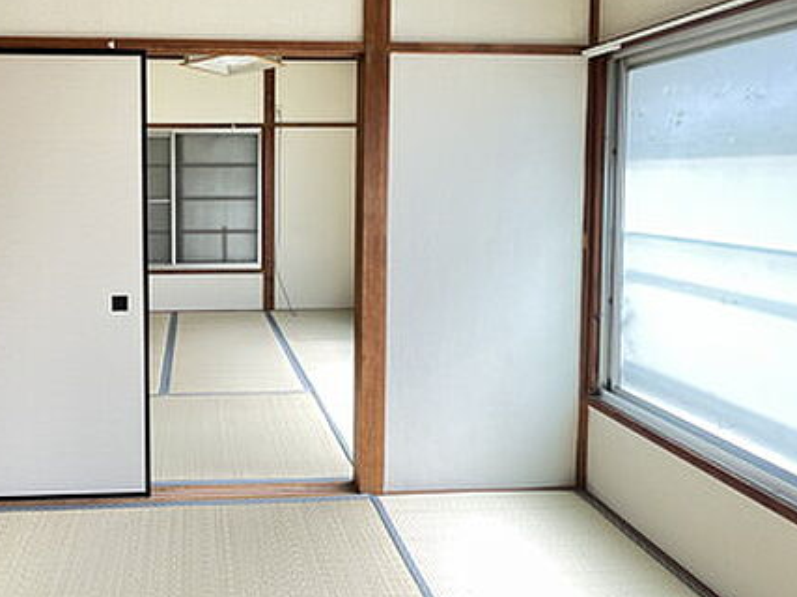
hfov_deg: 74.3
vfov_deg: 61.8
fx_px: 483
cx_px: 215
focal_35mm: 21
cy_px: 198
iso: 100
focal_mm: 1.55
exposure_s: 1/99
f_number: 2.4
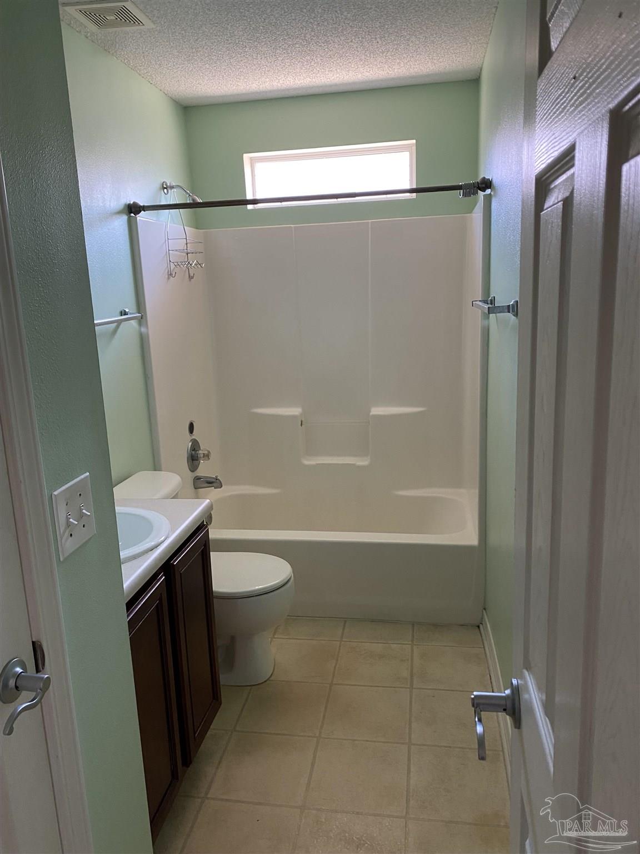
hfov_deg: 53.1
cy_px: 427
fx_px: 641
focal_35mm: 26
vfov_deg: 67.3
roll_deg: +2.5
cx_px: 320
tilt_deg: -11.0
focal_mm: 4.25
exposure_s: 1/60
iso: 160
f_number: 1.8
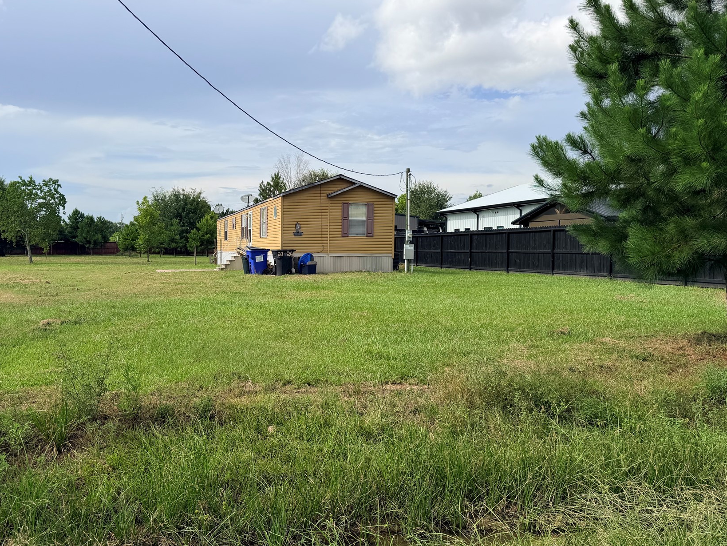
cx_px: 287
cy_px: 266
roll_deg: -0.6
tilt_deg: -2.1
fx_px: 630
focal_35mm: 30
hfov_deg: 59.4
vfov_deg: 46.8
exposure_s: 1/5714
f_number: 1.78
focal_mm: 6.76
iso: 80
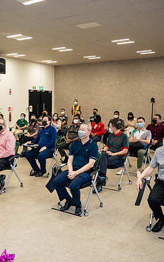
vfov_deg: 50.3
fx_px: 278
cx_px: 54
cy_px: 130
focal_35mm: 39
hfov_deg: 32.6
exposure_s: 1/125
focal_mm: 12
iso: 320
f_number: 2
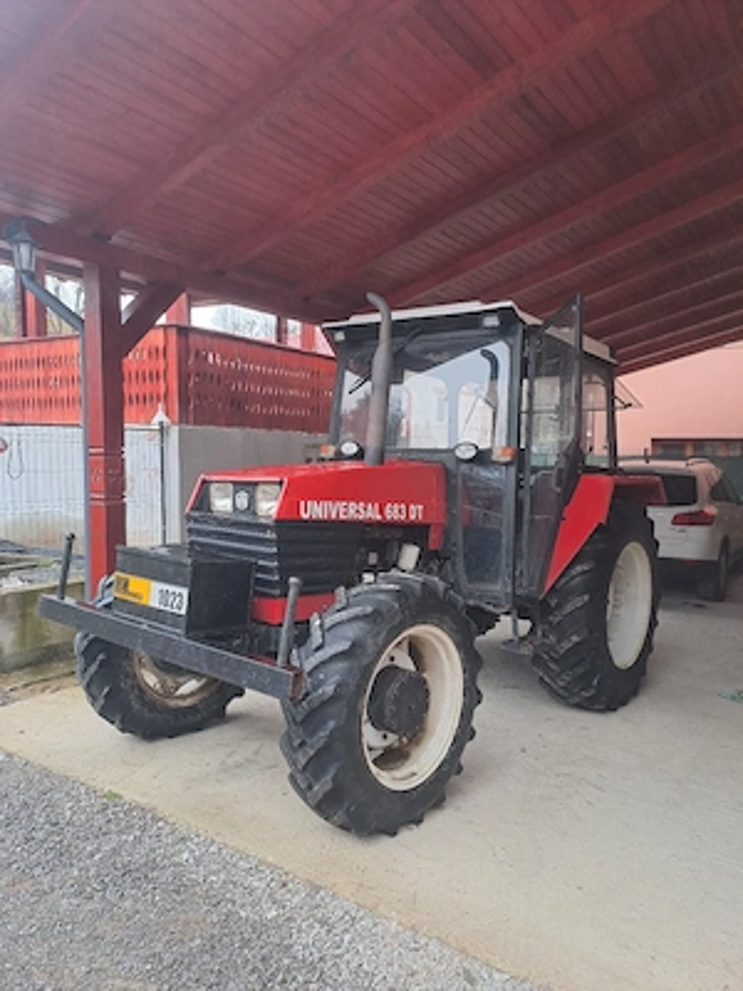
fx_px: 715
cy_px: 496
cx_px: 372
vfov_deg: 69.4
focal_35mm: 25
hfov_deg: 54.9
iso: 64
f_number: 1.8
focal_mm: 4.65
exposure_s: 1/50
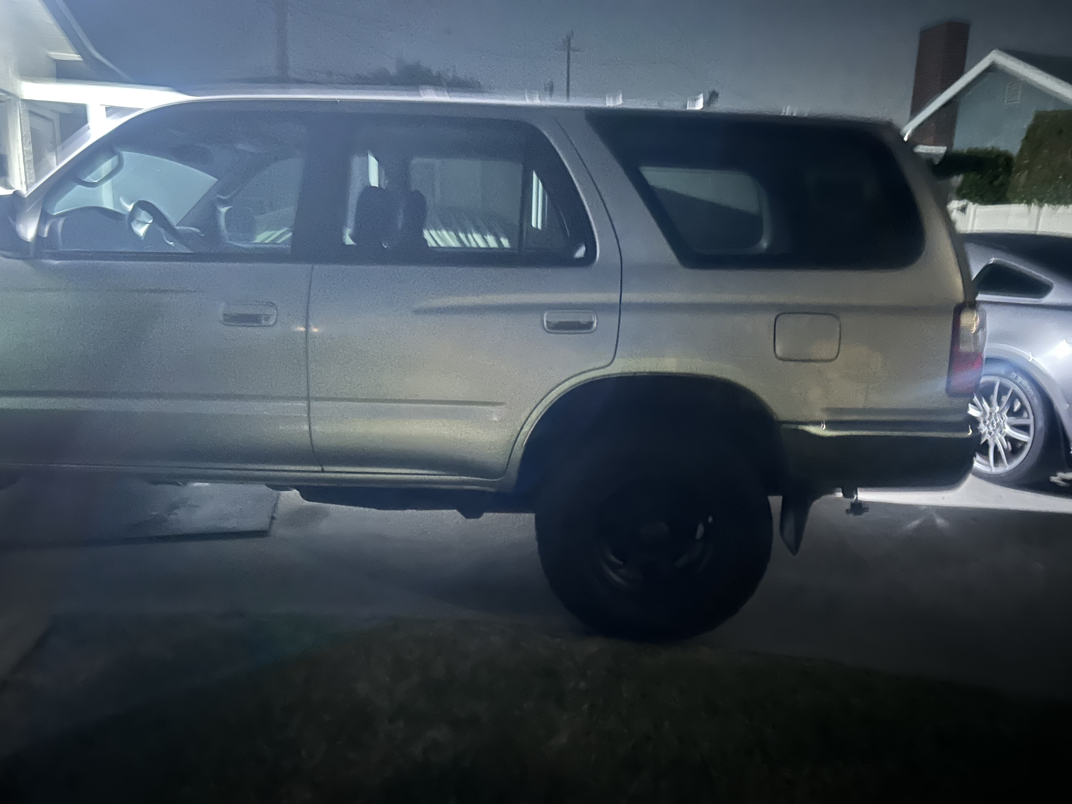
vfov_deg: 53.1
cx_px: 536
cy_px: 402
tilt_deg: -10.6
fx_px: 805
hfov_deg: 67.3
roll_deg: -2.1
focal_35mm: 26
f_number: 1.5
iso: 1250
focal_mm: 5.7
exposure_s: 1/5
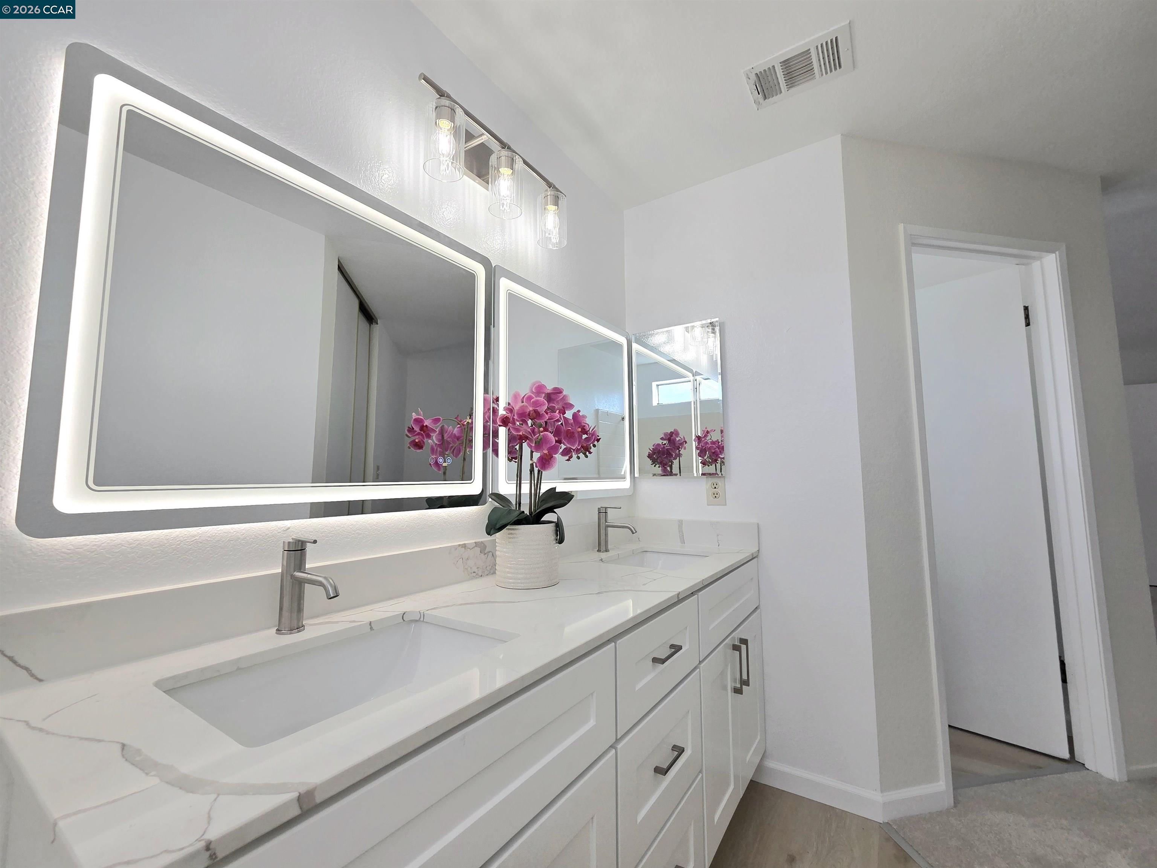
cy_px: 434
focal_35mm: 13
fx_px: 435
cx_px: 578
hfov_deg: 106.2
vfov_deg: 89.9
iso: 50
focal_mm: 2.2
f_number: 2.2
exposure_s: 1/213
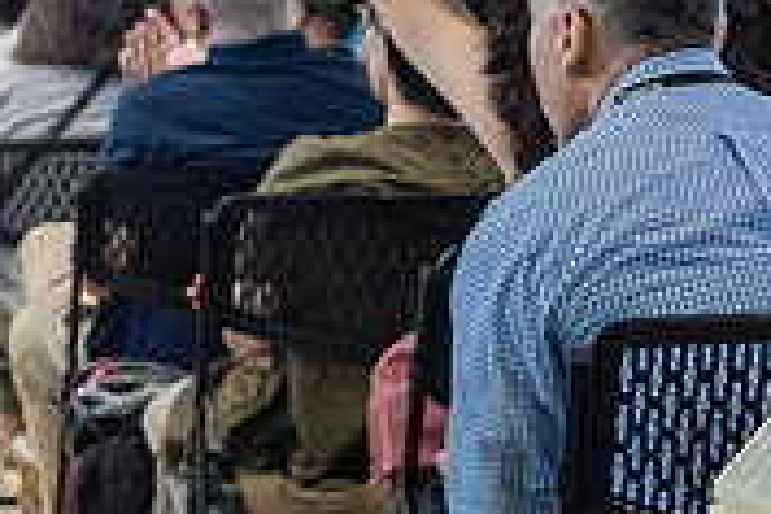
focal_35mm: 200
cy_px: 449
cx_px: 590
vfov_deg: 6.9
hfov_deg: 10.3
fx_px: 4283
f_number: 4
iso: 4000
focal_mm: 55
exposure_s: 1/320
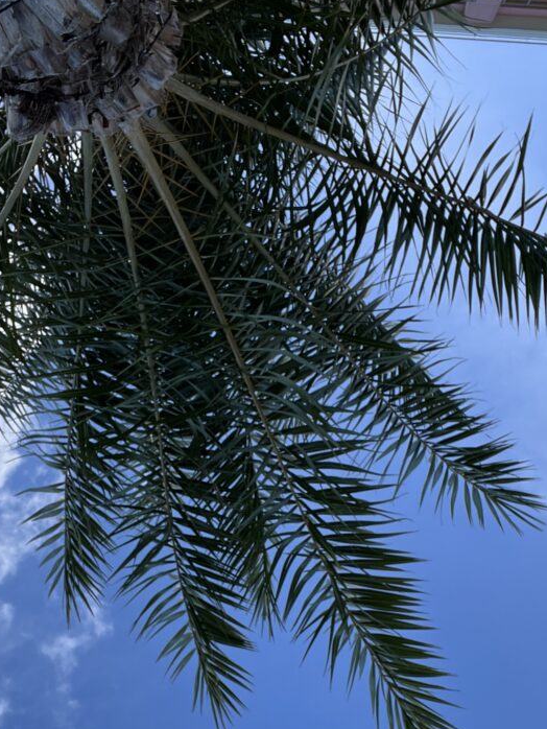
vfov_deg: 41.9
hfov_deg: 32.9
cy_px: 524
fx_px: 926
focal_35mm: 44
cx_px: 274
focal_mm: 2.71
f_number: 2.2
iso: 32
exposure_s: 1/505
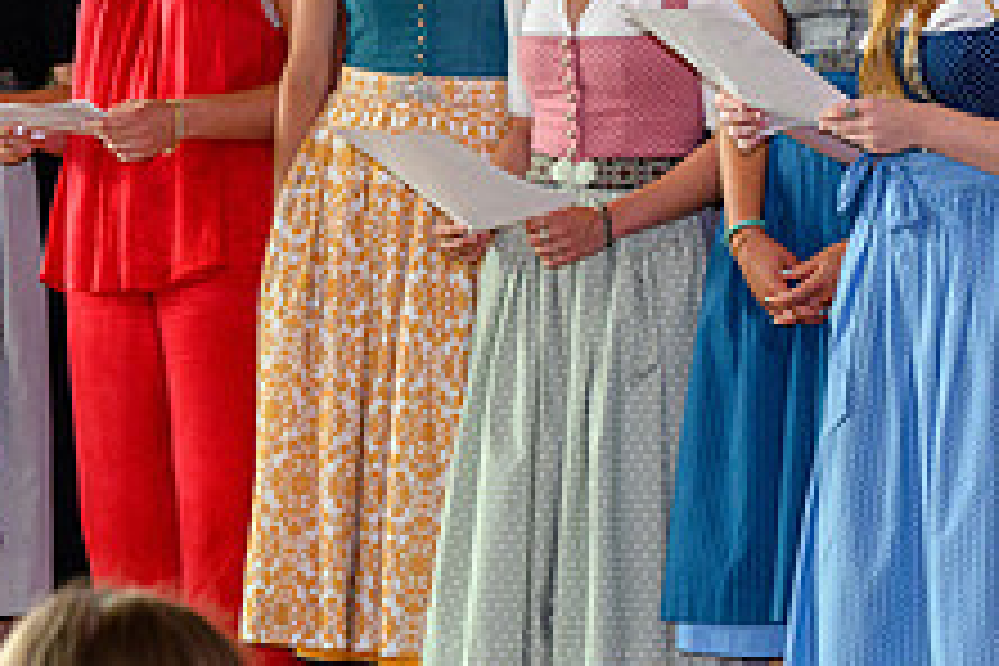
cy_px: -47
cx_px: 780
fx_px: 5189
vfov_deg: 7.3
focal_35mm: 187
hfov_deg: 11.0
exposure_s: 1/250
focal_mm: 70
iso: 2000
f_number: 4.5
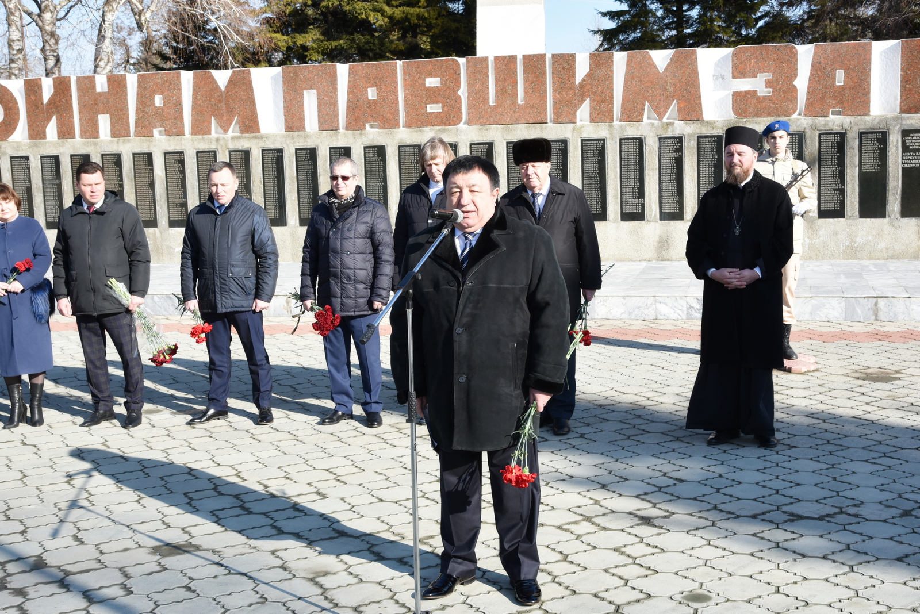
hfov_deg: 42.7
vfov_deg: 29.3
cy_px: 307
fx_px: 1176
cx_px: 460
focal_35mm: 46
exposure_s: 1/640
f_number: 13
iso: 1000
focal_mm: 46
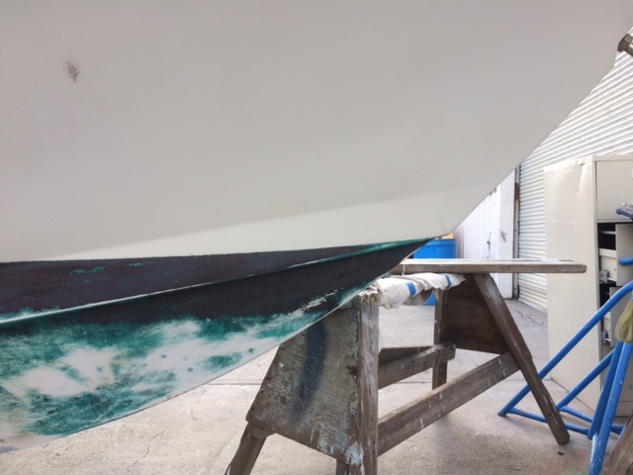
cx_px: 316
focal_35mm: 29
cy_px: 238
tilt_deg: -0.3
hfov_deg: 61.7
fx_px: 530
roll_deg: -0.6
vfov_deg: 48.2
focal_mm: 4.15
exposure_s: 1/180
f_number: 2.2
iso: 32
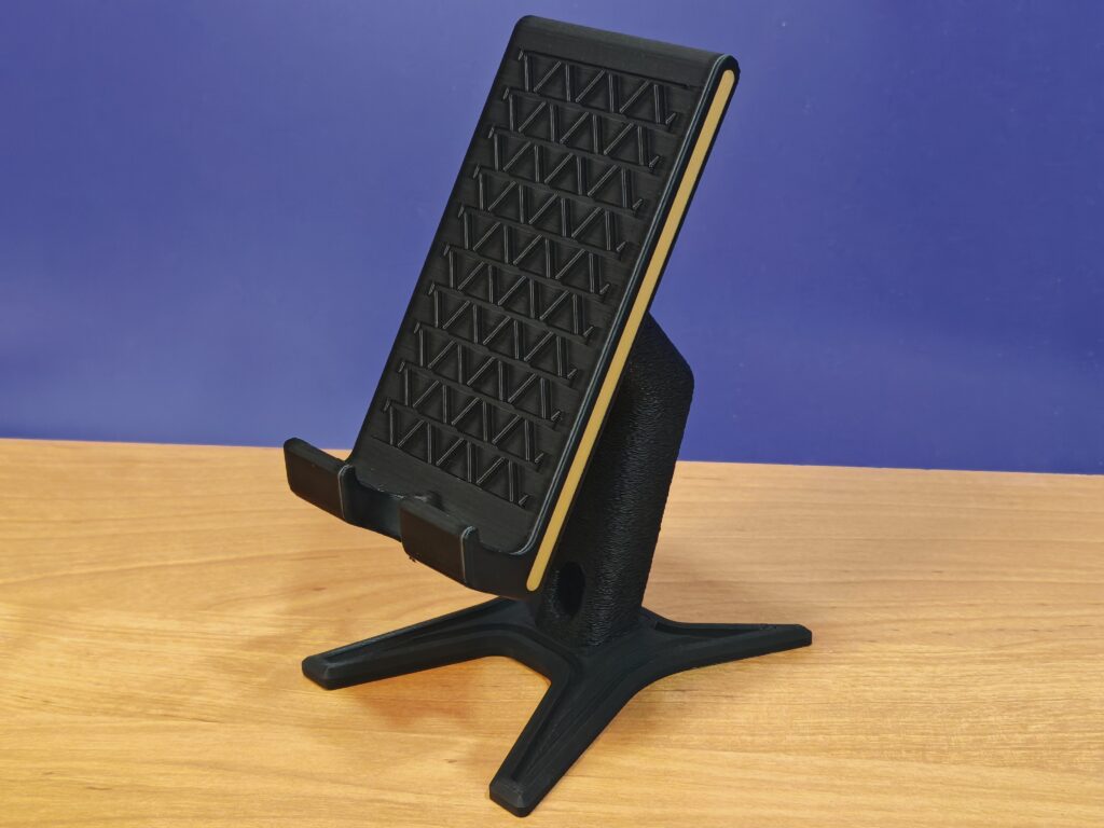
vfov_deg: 27.0
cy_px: 414
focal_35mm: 54
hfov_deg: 35.5
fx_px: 1722
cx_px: 552
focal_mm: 6.67
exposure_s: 1/50
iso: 500
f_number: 1.9
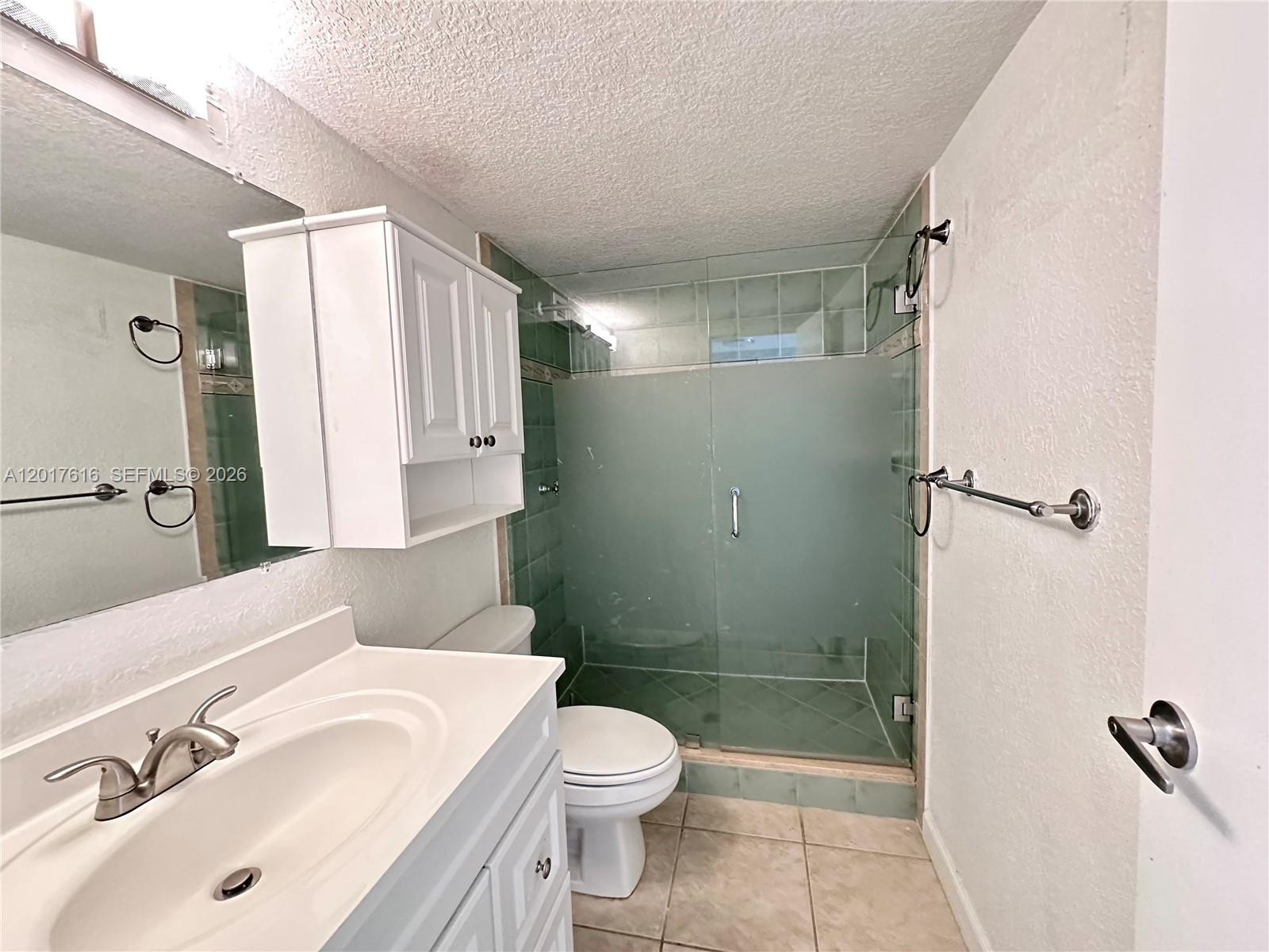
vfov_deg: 85.7
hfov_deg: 102.1
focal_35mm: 14
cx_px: 634
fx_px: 513
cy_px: 476
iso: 800
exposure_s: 1/60
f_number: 2.2
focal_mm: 2.22
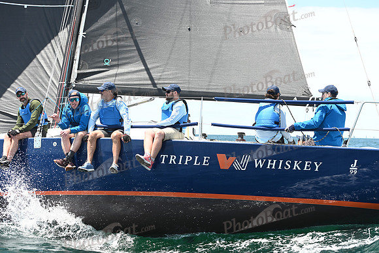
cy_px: 126
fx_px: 737
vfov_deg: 19.5
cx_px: 190
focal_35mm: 70
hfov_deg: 28.8
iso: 320
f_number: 4.5
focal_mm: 70
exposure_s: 1/1000
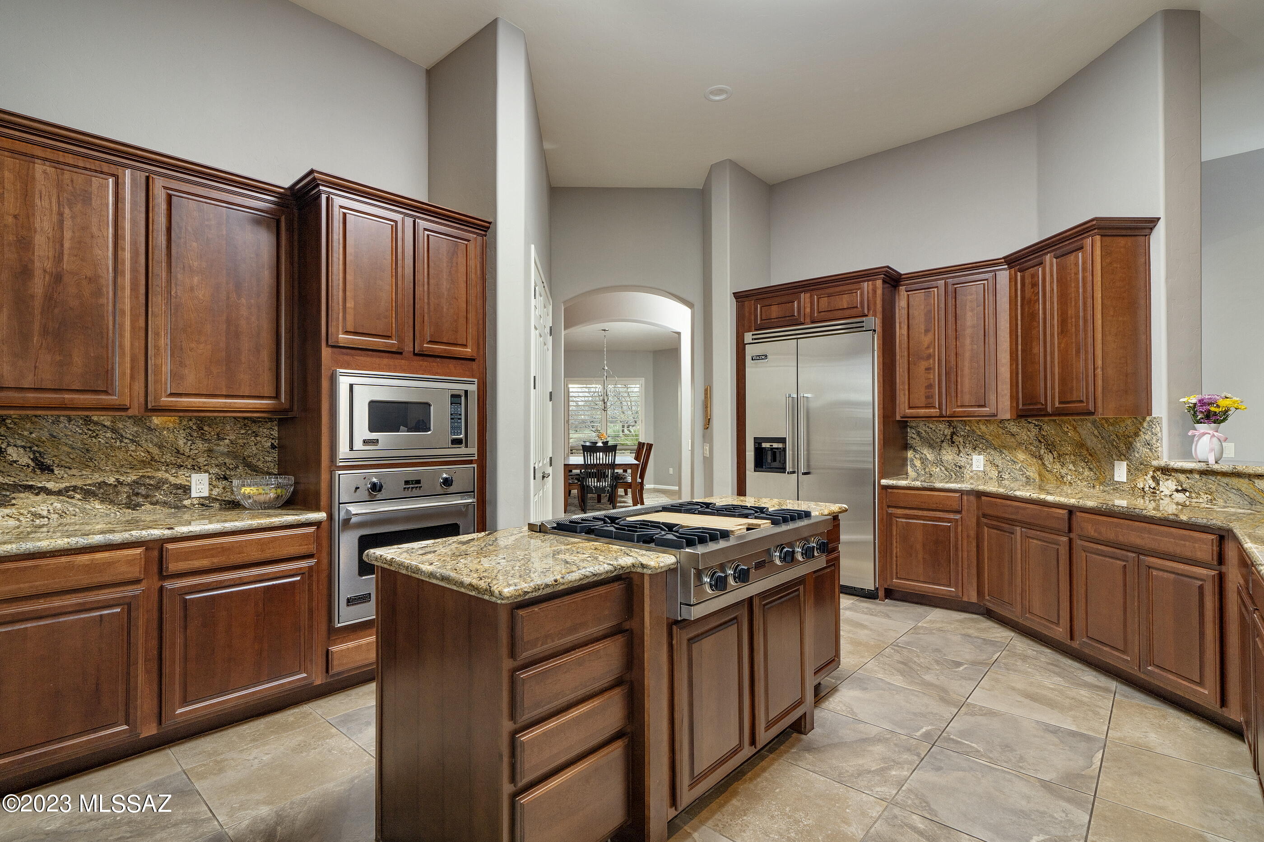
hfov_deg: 100.4
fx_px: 527
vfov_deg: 77.3
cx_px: 632
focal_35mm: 15
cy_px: 421
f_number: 7.1
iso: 200
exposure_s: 1/8
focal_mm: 15
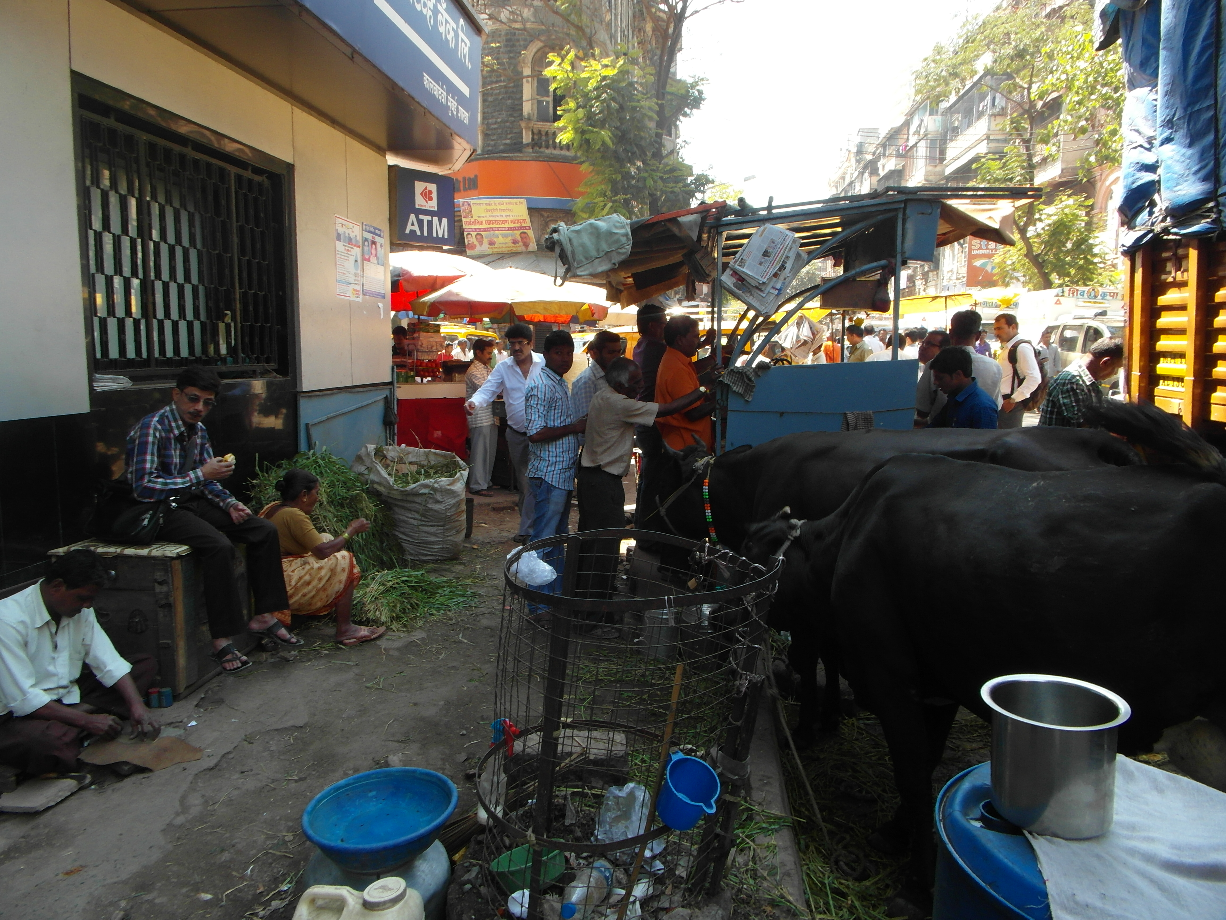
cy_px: 460
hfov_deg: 73.9
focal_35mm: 23
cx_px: 613
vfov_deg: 58.9
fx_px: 815
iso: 100
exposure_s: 1/125
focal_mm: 4.1
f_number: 4
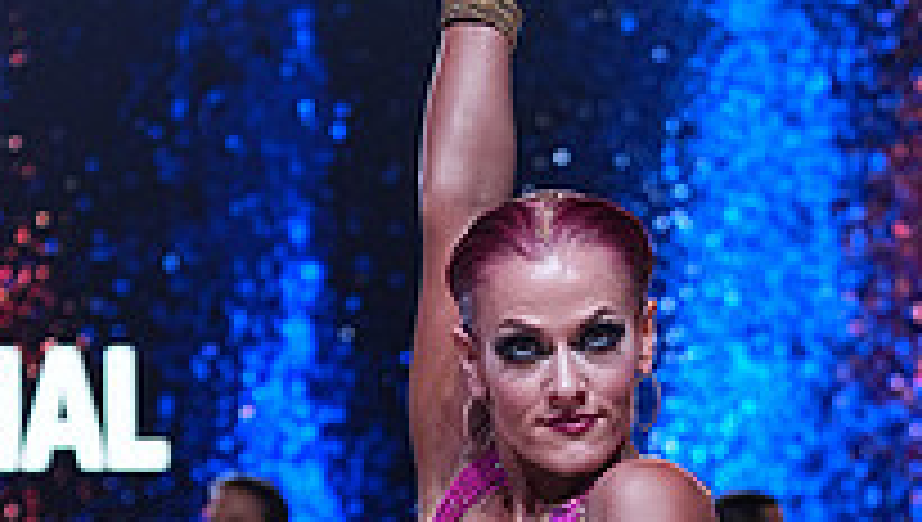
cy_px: 864
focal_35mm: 213
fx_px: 5215
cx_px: 699
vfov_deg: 5.7
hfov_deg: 10.1
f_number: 4
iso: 800
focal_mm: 72
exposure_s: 1/500
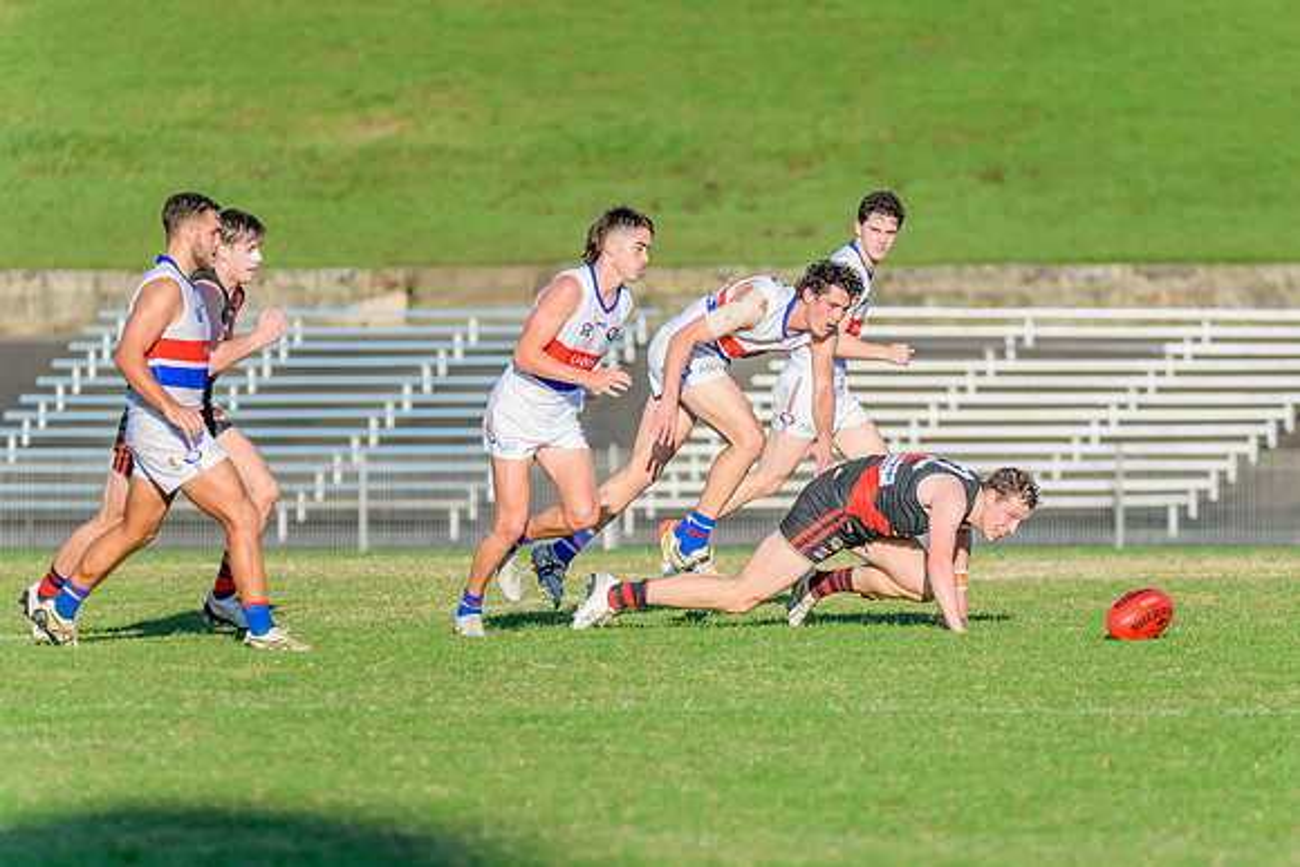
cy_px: 448
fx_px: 14633
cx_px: 737
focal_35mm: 405
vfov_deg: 3.4
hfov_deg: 5.1
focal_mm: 350
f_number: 7.1
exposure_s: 1/2000
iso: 800
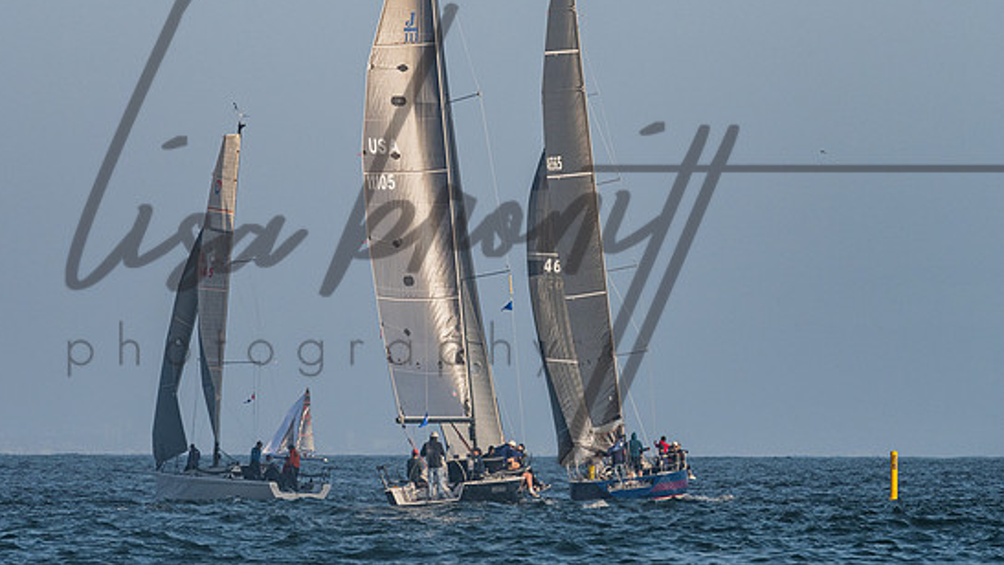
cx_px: 479
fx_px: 8441
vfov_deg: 3.8
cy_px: 205
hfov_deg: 6.8
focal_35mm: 317
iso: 400
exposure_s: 1/800
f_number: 8
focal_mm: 200
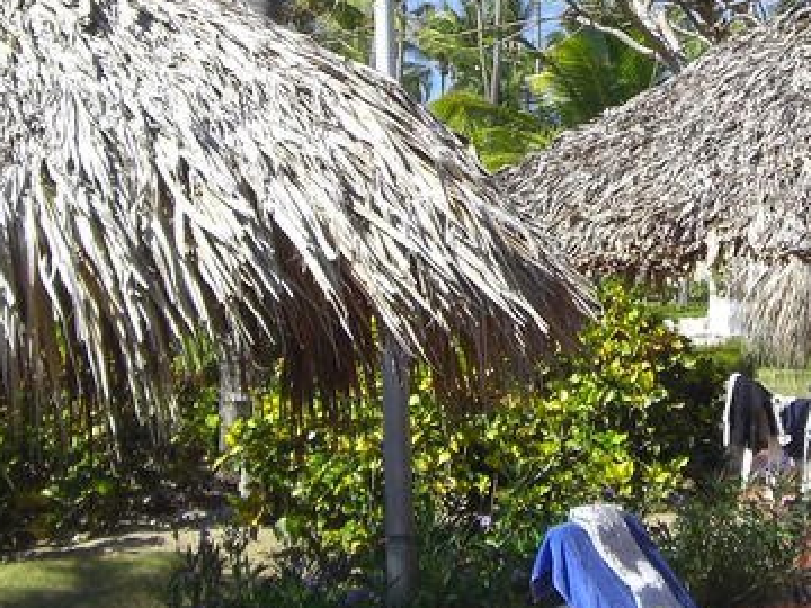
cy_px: 29
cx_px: 674
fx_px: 2530
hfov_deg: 18.0
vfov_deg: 13.6
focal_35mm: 108
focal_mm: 6.2
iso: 100
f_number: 8
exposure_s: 1/160
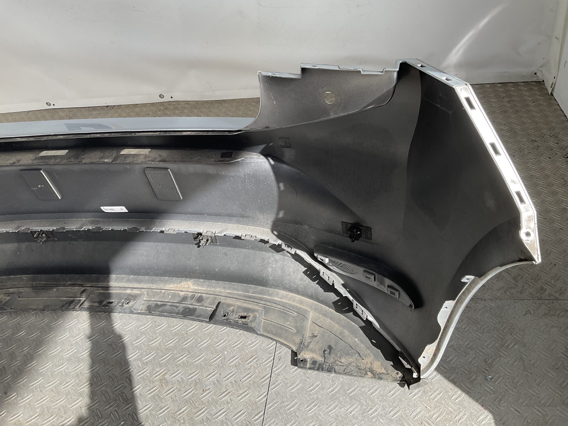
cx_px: 284
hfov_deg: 61.7
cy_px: 213
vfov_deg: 48.2
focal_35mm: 29
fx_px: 476
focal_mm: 3
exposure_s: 1/439
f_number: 1.8
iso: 16
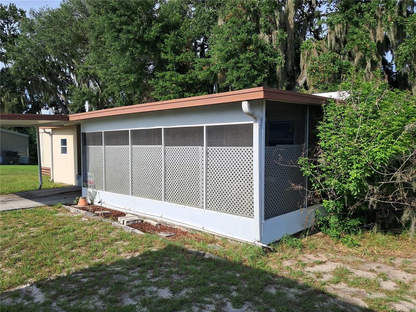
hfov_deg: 65.3
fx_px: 324
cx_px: 208
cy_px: 156
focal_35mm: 27
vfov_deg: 51.4
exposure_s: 1/893
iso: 50
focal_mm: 4
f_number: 1.8
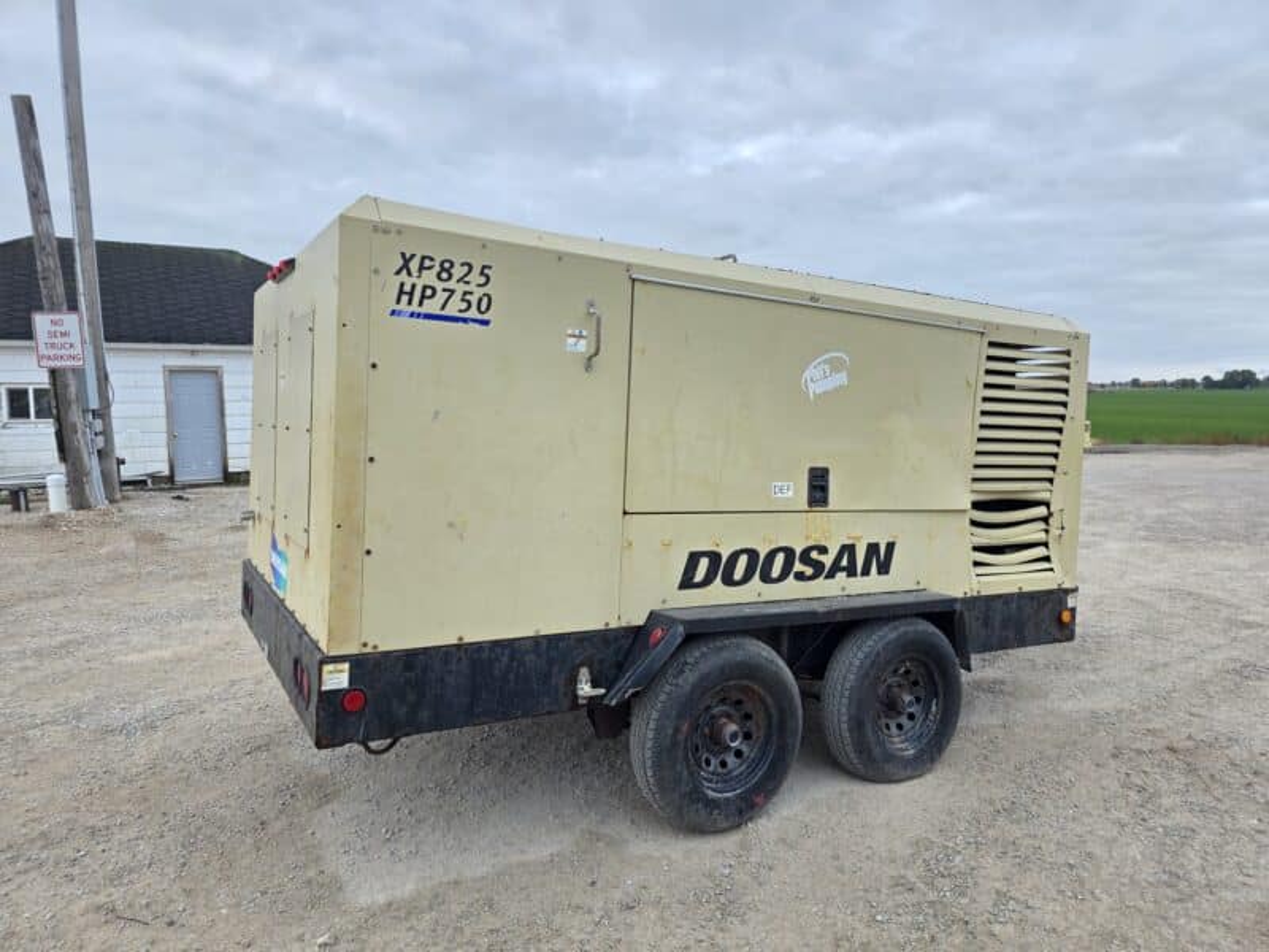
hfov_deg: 73.9
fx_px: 843
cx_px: 634
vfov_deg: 58.9
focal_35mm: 23
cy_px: 476
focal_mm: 6.3
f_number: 1.7
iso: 40
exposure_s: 1/180
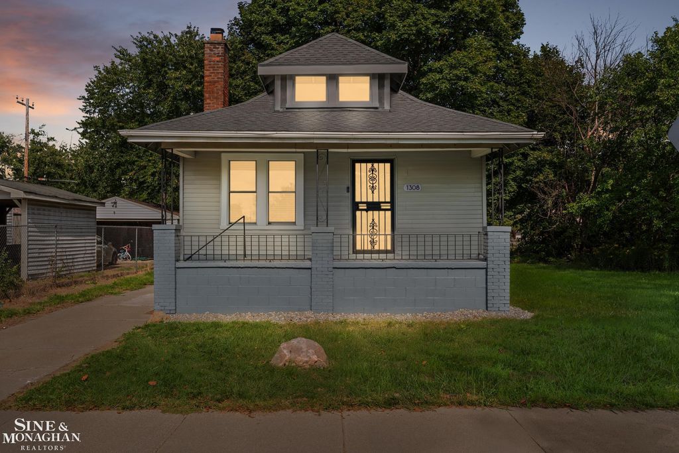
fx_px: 556
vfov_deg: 44.3
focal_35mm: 30
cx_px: 340
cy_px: 226
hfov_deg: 62.8
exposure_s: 1/50
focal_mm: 29.5
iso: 250
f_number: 9
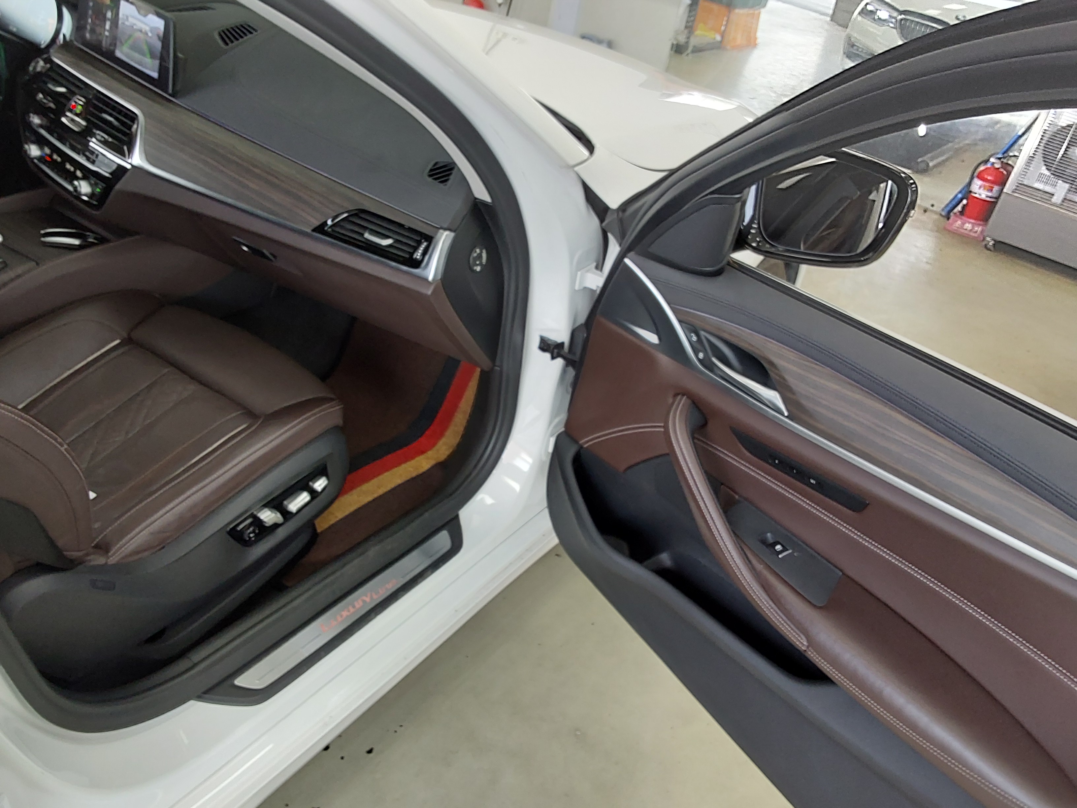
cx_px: 538
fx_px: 871
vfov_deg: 49.7
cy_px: 404
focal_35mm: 28
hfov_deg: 63.4
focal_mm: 2.91
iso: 64
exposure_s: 1/60
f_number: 1.9
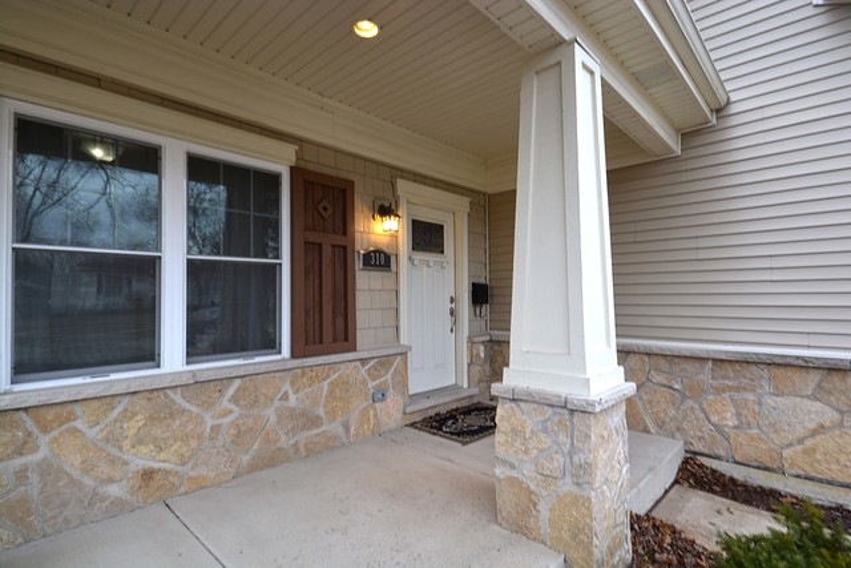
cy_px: 284
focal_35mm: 18
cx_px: 426
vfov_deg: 67.4
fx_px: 426
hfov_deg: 90.0
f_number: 14
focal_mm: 12
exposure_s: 1/5
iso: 100
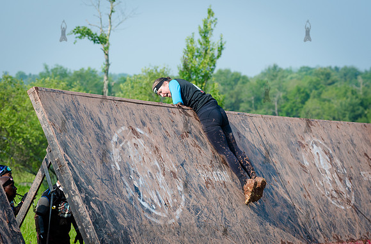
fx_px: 1221
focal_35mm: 119
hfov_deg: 17.3
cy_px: 140
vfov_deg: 11.4
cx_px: 209
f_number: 4.5
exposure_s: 1/1250
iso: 250
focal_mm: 105
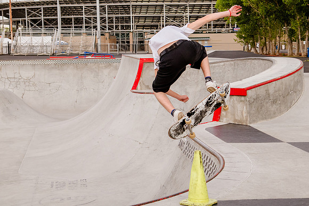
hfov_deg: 28.9
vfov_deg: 19.4
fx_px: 600
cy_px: 79
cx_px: 160
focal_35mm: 70
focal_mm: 55
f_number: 6.3
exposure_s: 1/1000
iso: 2500
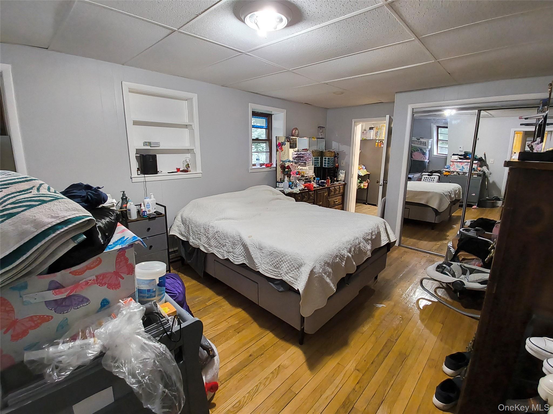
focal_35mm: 16
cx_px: 276
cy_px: 207
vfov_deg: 78.1
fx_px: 256
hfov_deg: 94.5
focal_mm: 1.46
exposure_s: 1/40
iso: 200
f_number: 2.2
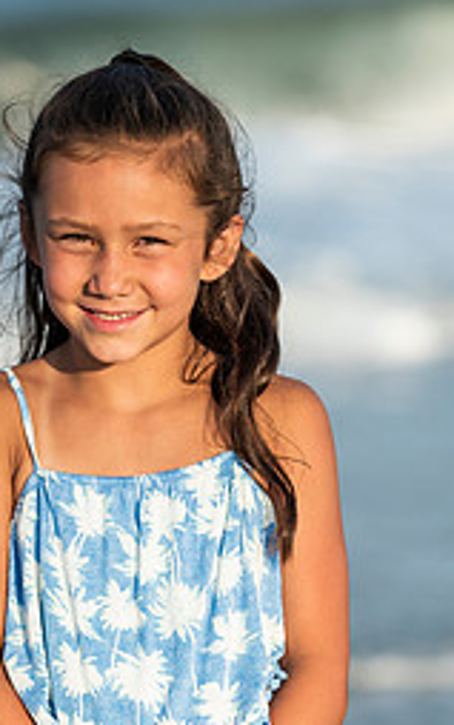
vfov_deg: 9.7
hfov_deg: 6.1
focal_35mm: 217
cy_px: 400
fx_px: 4291
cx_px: 111
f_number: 3.2
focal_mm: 120
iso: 250
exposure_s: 1/4000
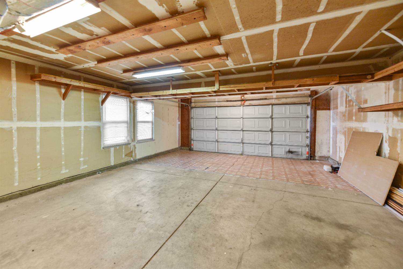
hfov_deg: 104.3
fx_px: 157
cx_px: 202
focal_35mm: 14
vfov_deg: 81.2
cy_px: 134
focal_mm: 14
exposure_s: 1/60
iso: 800
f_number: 3.5
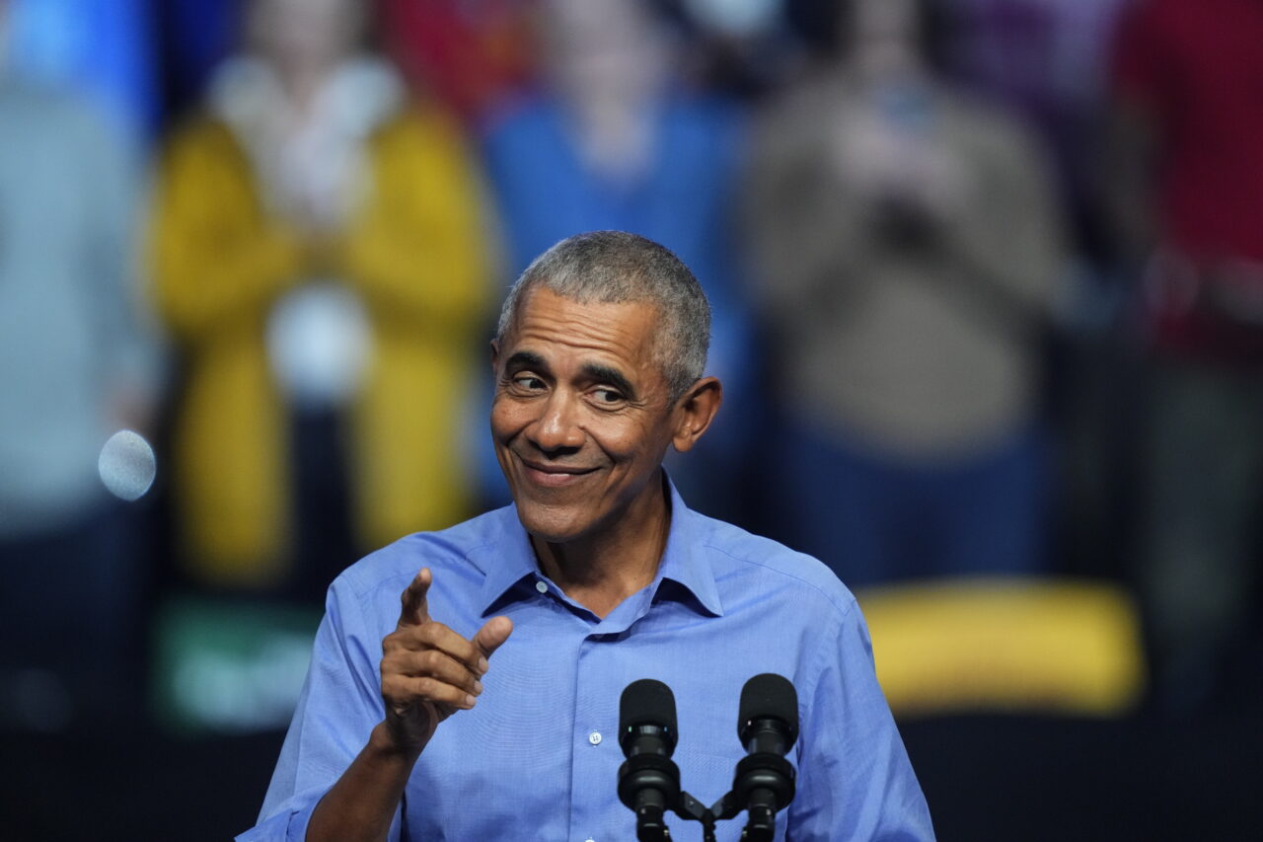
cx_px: 632
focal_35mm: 560
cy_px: 421
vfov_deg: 2.5
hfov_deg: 3.7
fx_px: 19643
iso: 4000
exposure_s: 1/500
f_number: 4
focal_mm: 560
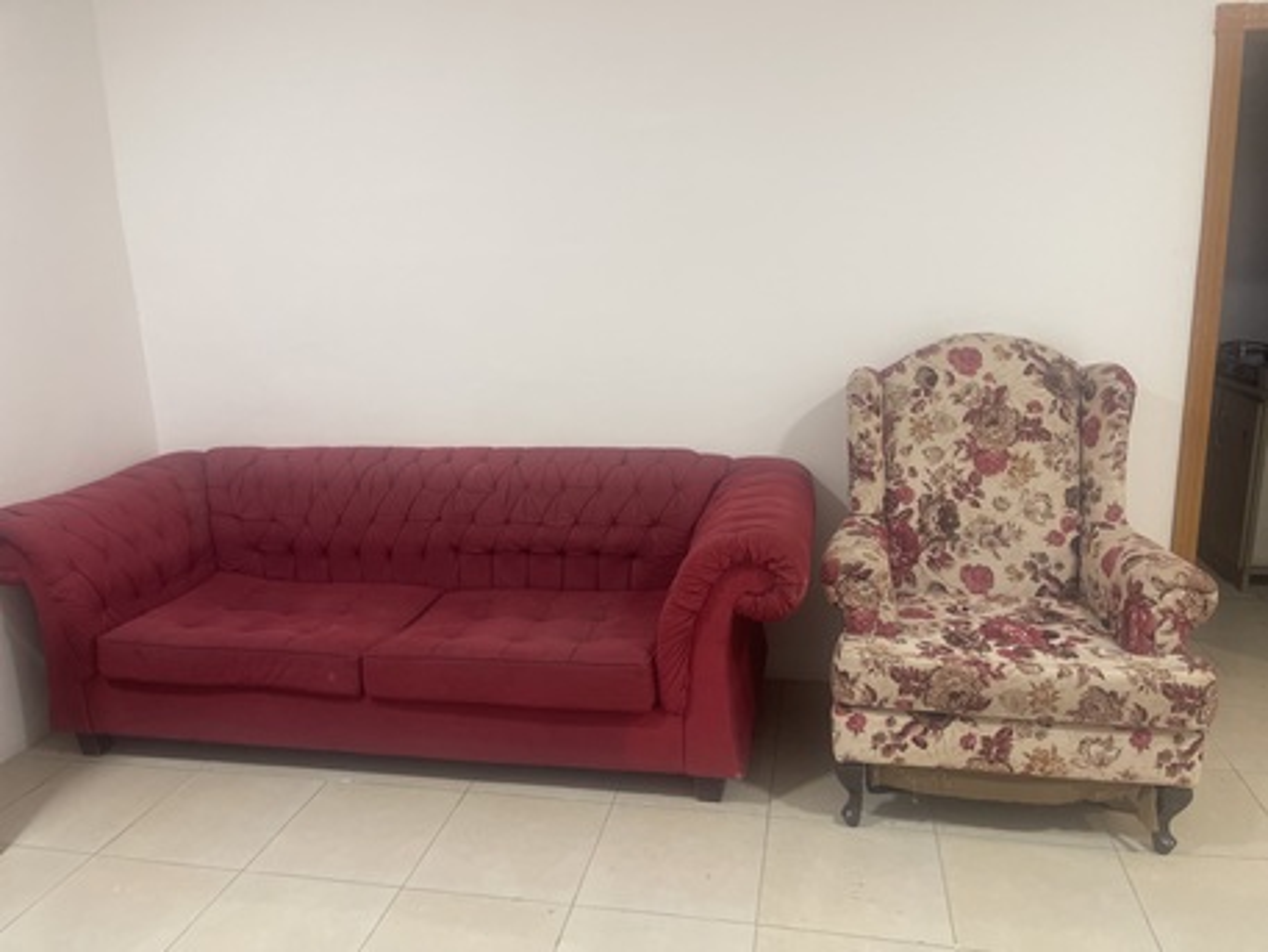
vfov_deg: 53.1
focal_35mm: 26
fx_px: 953
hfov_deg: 67.3
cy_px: 476
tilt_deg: -11.9
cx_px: 634
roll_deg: +2.3
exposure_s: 1/62
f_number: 1.6
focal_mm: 5.1
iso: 125
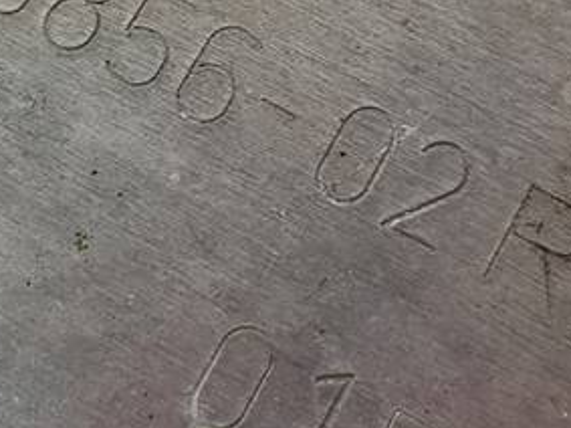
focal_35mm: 94
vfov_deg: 15.6
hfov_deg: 20.8
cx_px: 228
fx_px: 1550
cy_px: 61
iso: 40
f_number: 1.7
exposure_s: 1/107
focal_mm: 4.2
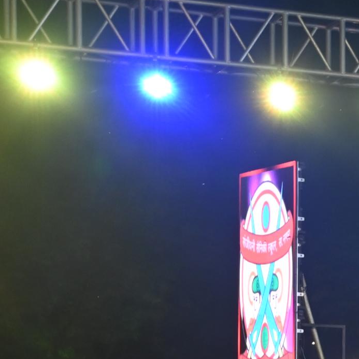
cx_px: 944
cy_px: 526
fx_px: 1905
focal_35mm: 162
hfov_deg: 9.3
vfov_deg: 10.4
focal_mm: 34.5
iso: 1250
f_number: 5.6
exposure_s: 1/100
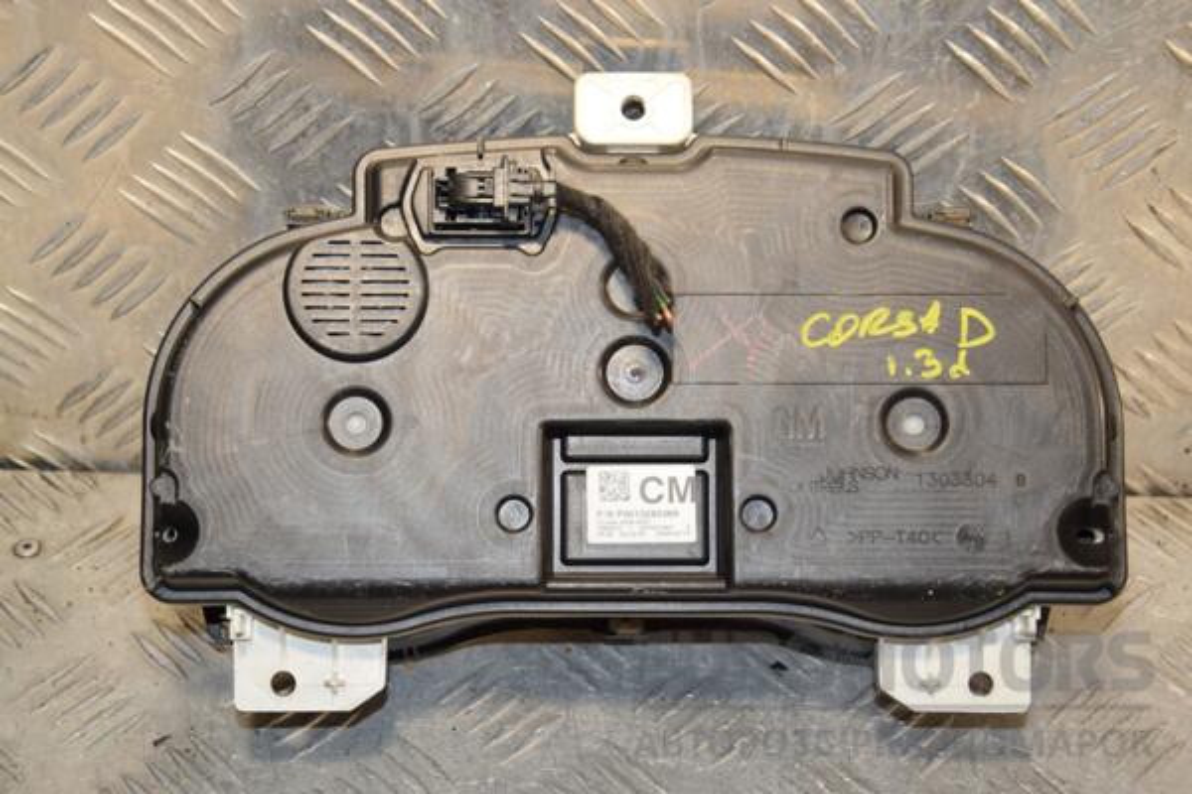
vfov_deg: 18.2
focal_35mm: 75
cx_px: 596
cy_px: 397
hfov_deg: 27.0
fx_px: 2483
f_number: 6.3
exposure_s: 1/200
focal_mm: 50
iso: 800
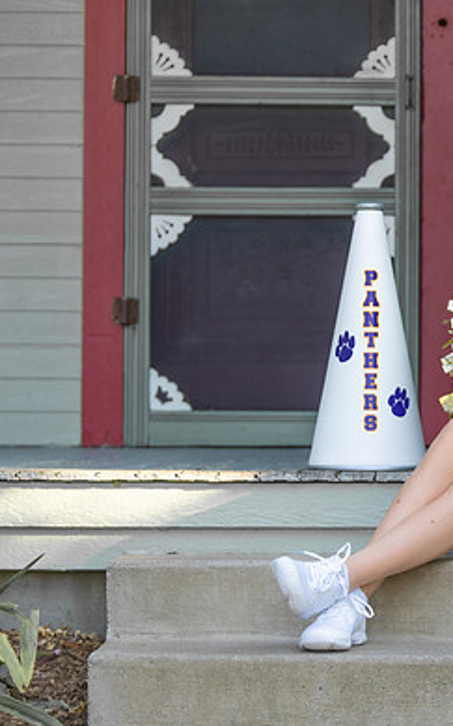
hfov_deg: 9.6
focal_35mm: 134
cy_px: 338
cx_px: 579
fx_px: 2648
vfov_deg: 15.6
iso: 125
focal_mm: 70
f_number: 2.8
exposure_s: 1/320
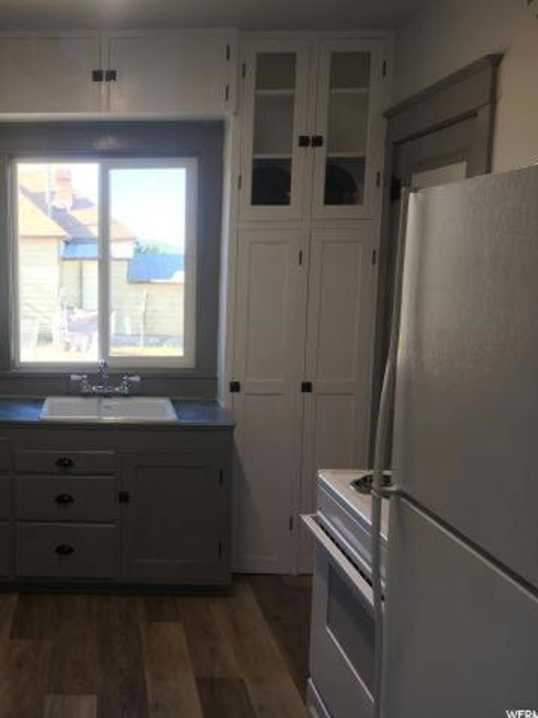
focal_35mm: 39
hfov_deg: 35.1
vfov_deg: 47.9
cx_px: 72
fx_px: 808
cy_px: 359
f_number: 2.2
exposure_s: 1/40
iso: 25
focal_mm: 4.15
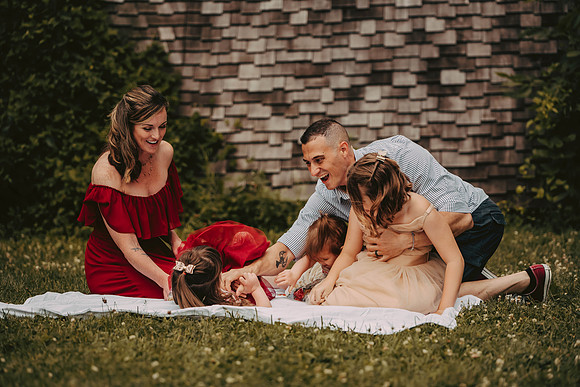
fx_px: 1927
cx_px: 290
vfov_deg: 11.5
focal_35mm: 120
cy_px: 194
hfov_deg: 17.1
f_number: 2.8
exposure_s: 1/3200
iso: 640
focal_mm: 116
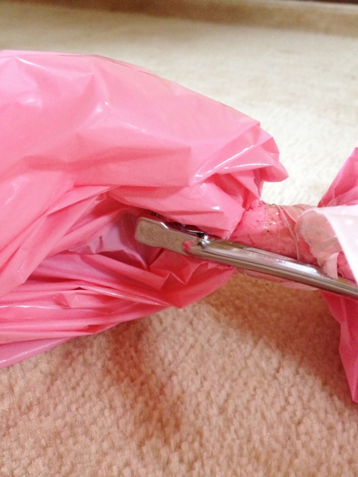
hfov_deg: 40.7
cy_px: 238
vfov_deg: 52.6
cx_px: 179
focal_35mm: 35
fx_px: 483
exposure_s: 1/17
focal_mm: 4.28
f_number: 2.4
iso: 400
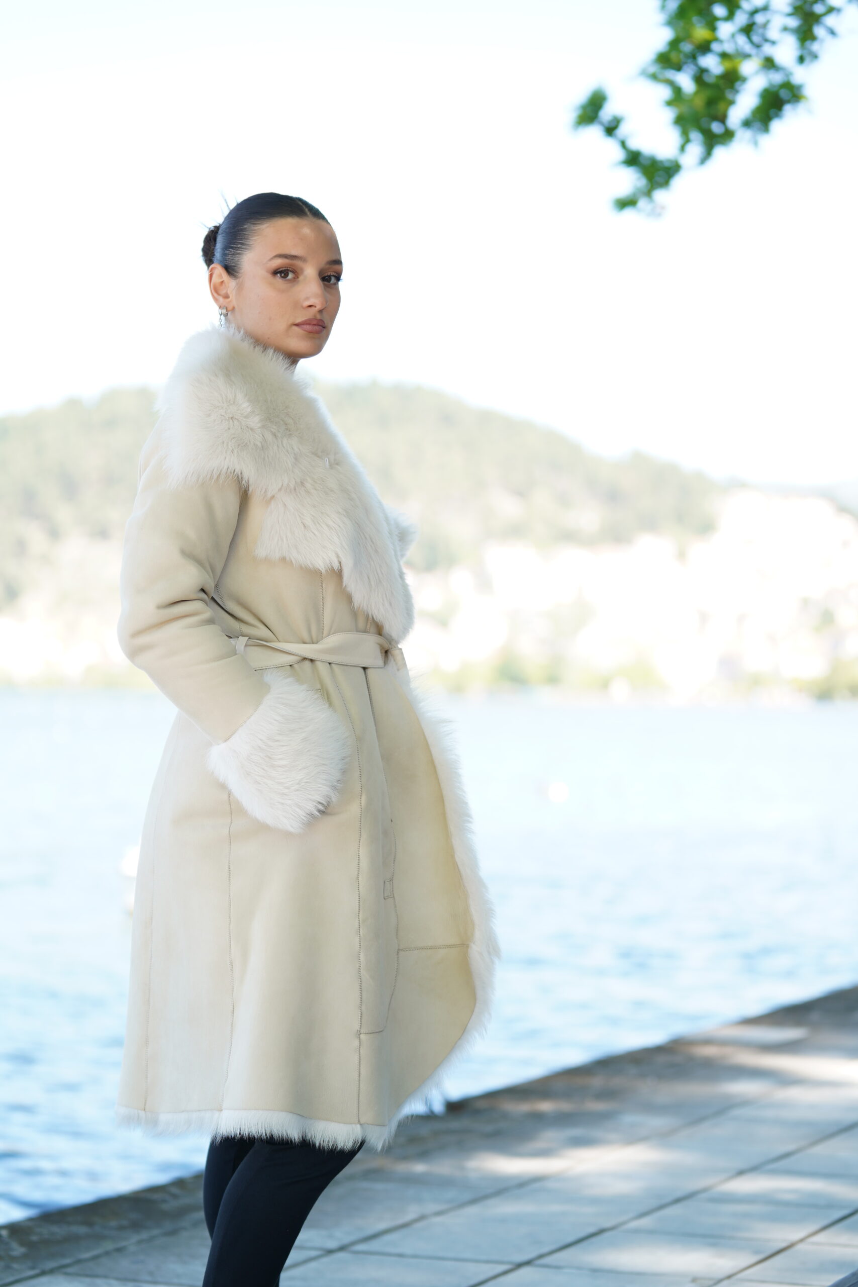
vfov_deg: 28.5
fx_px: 2538
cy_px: 644
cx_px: 429
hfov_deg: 19.2
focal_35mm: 71
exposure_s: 1/250
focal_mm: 71
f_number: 2.8
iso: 160
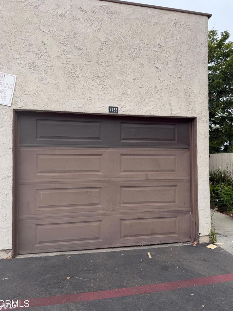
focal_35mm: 25
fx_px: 224
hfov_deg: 54.9
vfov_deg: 69.4
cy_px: 157
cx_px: 119
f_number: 1.78
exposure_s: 1/1337
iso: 80
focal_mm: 6.76
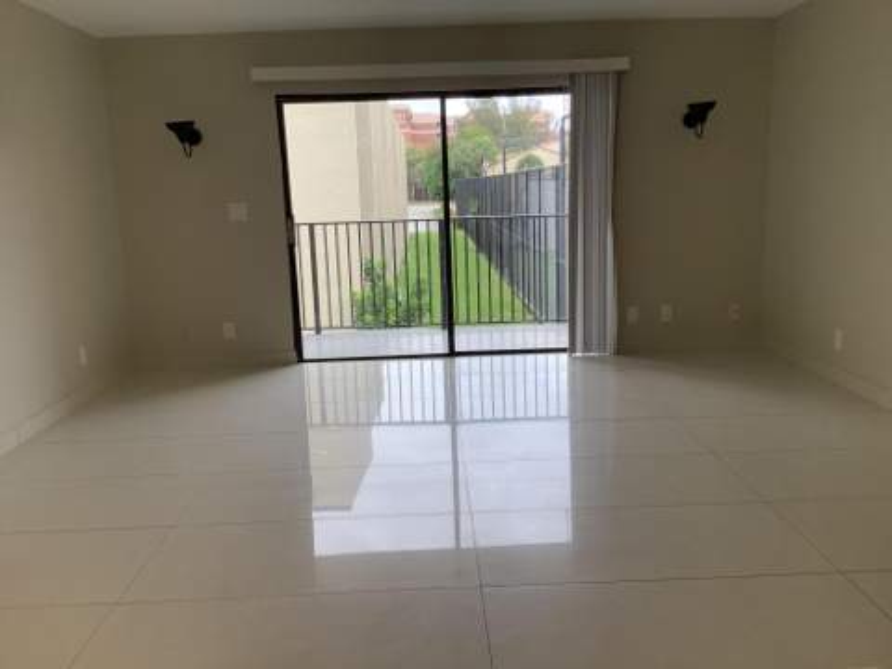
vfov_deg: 45.4
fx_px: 799
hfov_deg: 58.4
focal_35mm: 31
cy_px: 334
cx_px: 446
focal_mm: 3.3
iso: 40
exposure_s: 1/120
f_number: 2.4
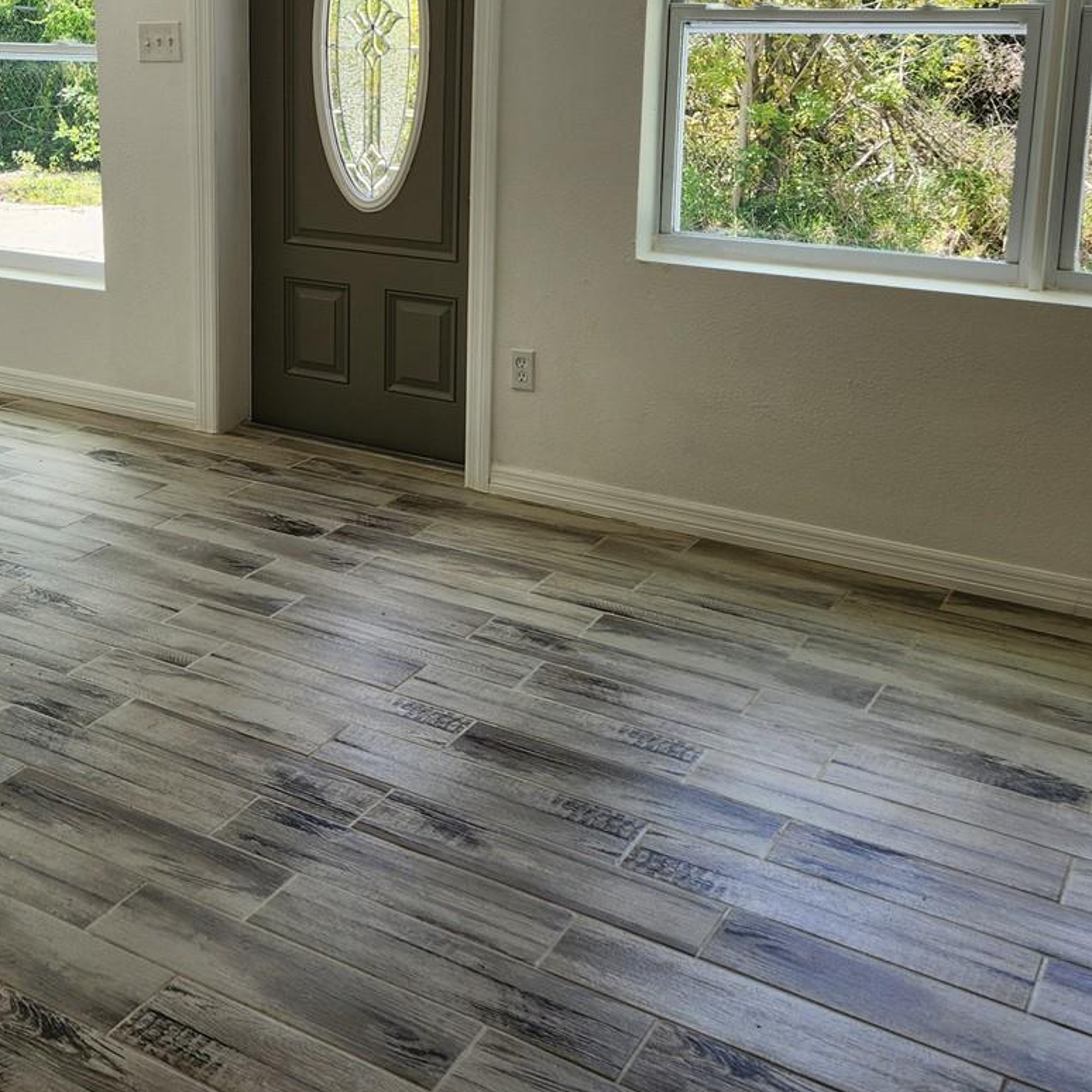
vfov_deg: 38.9
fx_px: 1499
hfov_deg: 39.1
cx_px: 284
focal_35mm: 42
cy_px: 267
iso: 20
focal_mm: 5.4
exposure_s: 1/218
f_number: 1.8
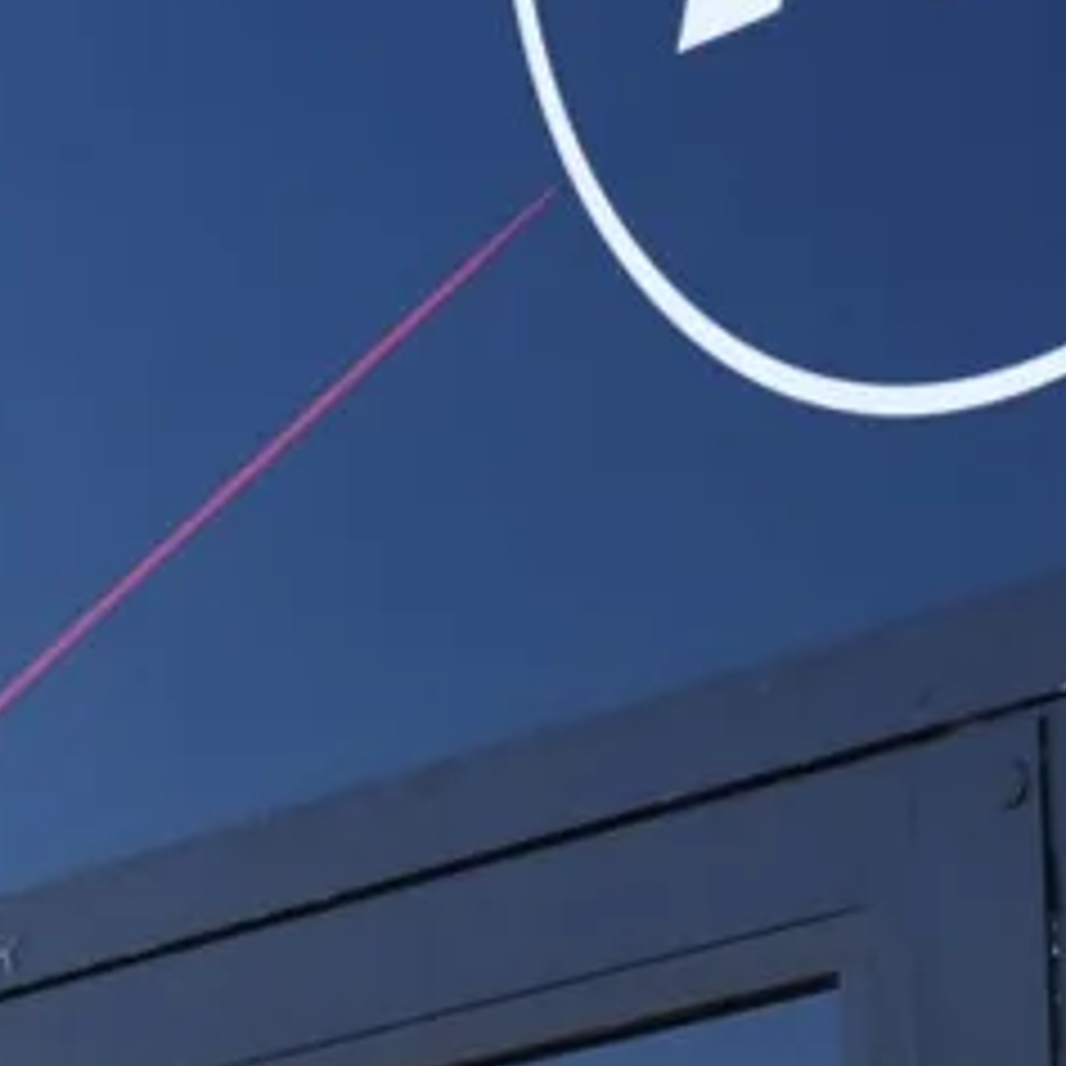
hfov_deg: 8.6
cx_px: -265
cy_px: 1972
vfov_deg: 8.4
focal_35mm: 201
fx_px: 7003
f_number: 4
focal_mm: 35
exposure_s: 1/160
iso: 100
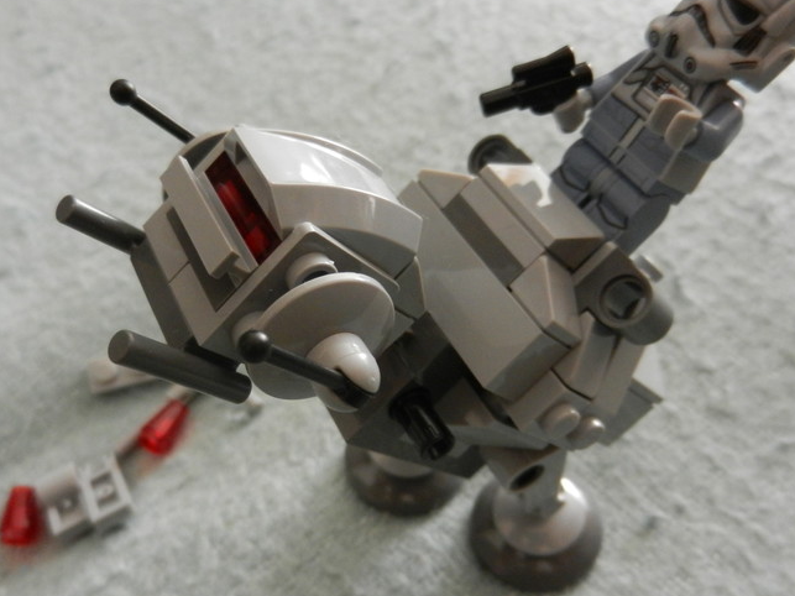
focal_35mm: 35
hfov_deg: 52.6
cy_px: 349
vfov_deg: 40.6
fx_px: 804
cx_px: 396
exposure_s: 1/25
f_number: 3.5
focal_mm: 4.5
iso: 400
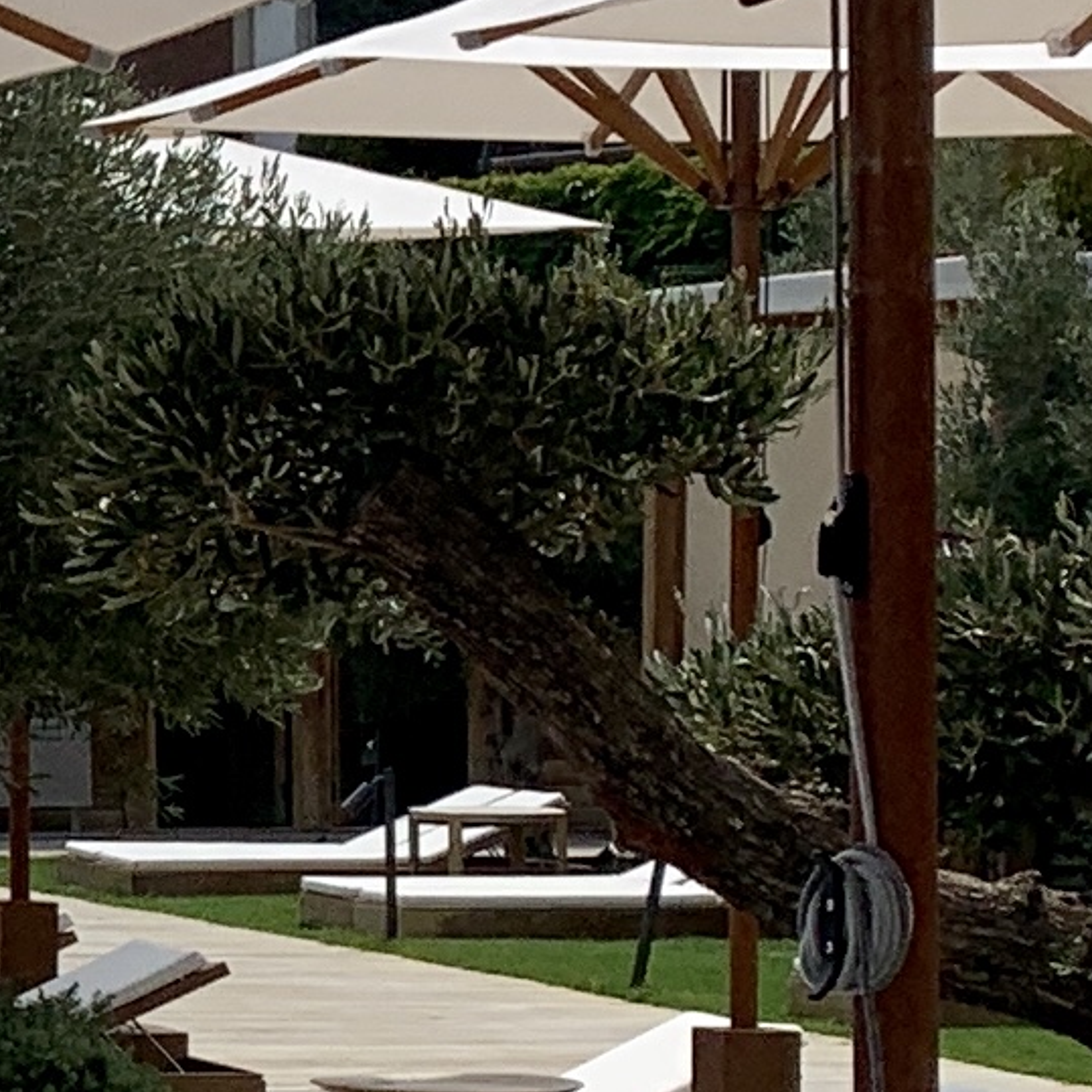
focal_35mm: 172
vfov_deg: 10.2
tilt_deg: +1.9
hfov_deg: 8.9
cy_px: 608
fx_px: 6139
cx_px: -1767
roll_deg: +0.0
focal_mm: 4.25
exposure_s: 1/5714
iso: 25
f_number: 1.8
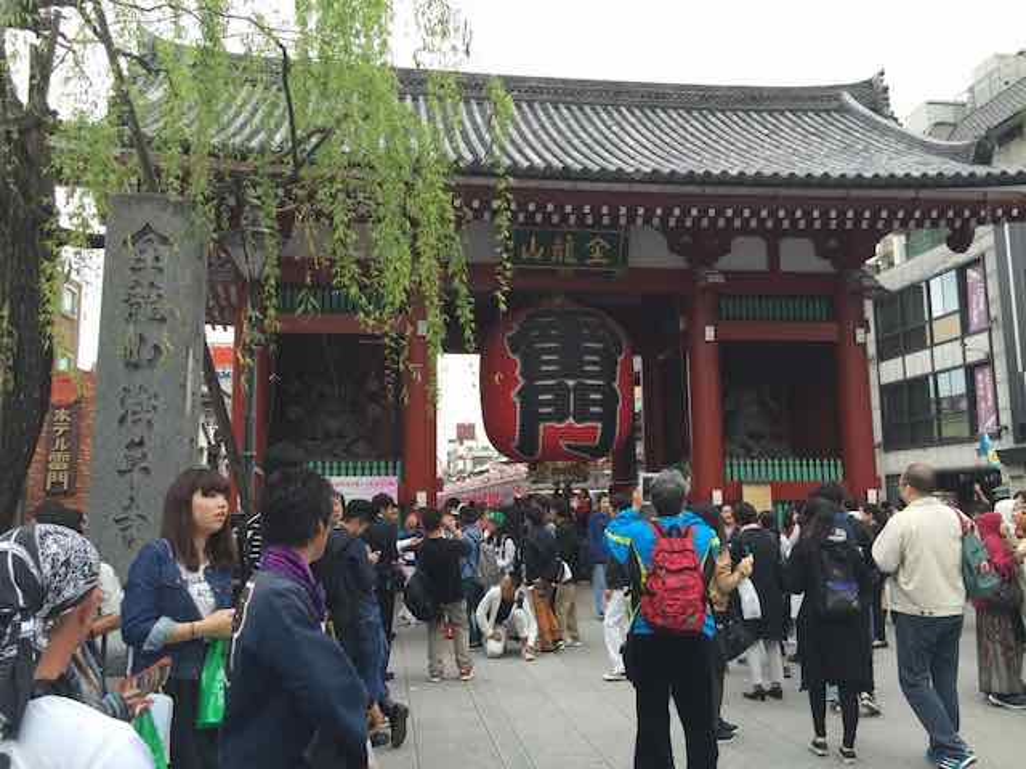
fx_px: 860
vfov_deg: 48.2
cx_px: 513
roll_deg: +0.6
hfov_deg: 61.7
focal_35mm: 29
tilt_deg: +10.1
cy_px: 384
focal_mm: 4.15
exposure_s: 1/216
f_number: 2.2
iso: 32
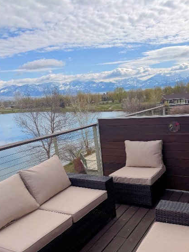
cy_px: 149
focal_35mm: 33
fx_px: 240
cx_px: 124
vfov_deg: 55.0
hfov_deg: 42.4
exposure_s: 1/6711
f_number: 1.78
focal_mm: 6.76
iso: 80
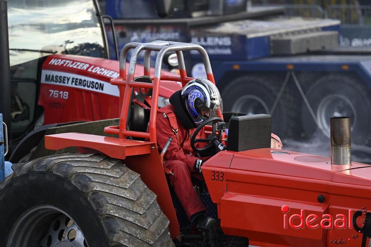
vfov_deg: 3.4
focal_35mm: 400
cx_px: 186
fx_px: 4117
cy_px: 124
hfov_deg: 5.2
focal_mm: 400
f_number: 5.6
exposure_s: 1/320
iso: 320
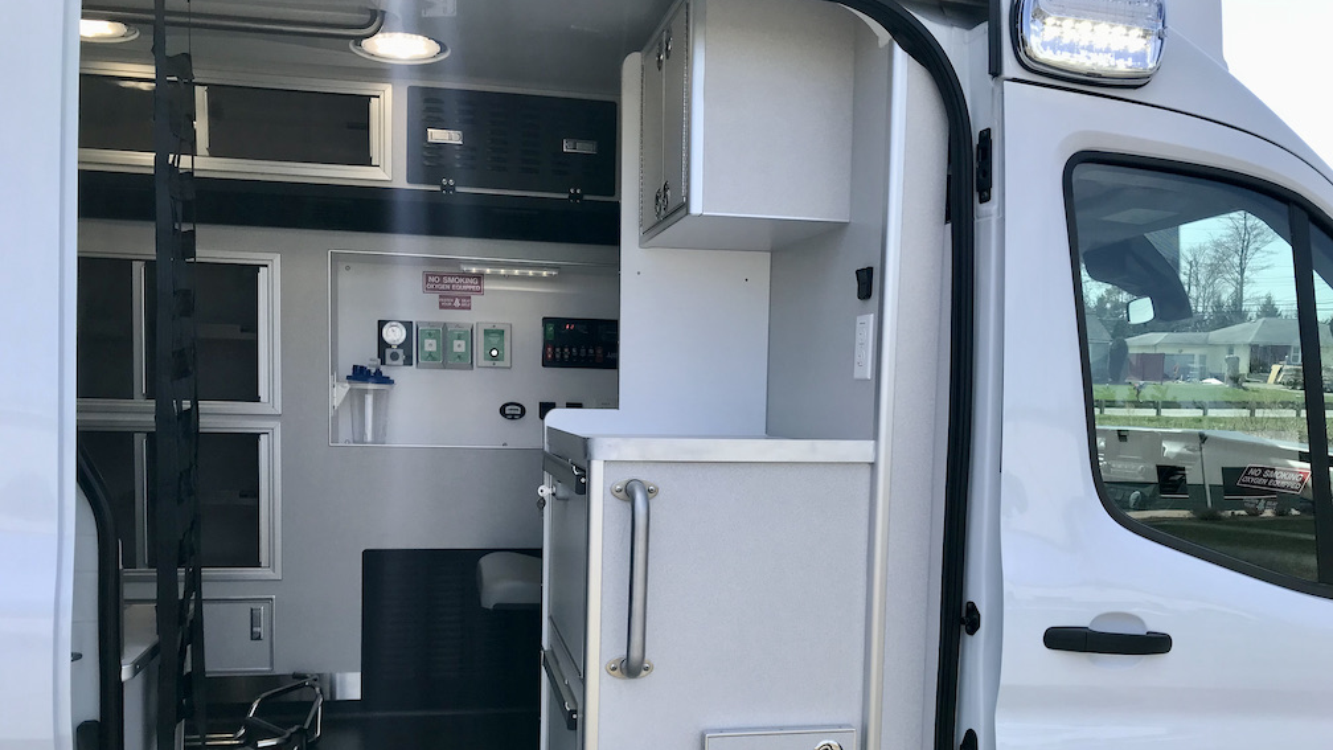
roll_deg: -0.9
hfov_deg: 62.6
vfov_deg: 37.4
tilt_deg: -8.0
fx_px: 1096
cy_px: 489
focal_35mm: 31
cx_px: 666
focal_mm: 3.99
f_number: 1.8
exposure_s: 1/1018
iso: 20
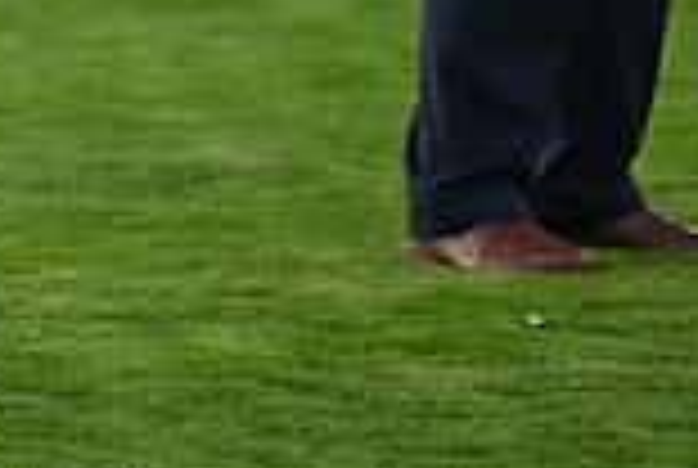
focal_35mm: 597
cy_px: -394
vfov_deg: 2.3
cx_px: -563
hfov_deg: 3.4
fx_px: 11597
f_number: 3.5
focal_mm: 160
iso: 640
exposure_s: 1/800
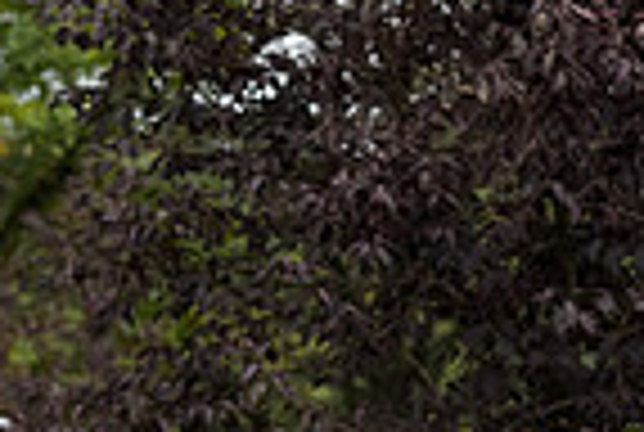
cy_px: 551
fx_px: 6884
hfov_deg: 5.3
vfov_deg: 3.6
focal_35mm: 384
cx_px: -455
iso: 500
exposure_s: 1/400
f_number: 5
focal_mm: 95
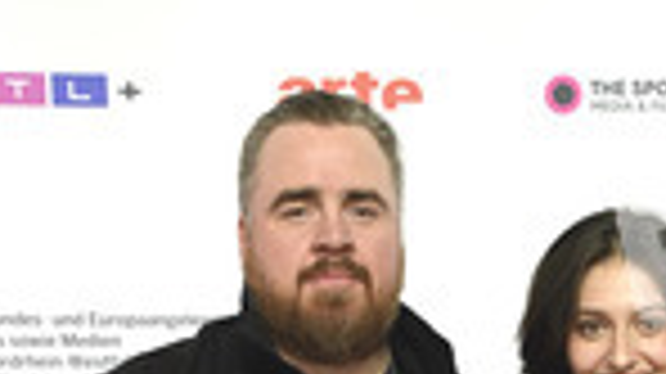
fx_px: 2153
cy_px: 897
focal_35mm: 122
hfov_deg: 17.5
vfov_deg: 9.0
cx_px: 436
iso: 1600
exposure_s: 1/320
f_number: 4
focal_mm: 43
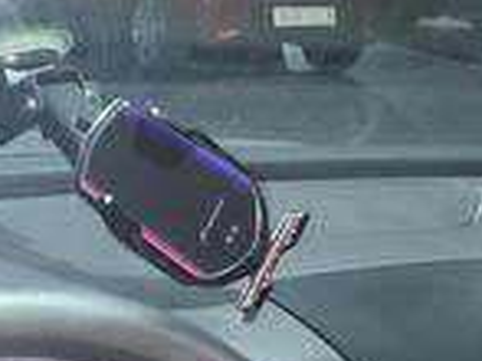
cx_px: 59
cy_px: 583
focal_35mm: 102
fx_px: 1419
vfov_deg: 13.4
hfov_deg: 19.0
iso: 640
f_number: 1.8
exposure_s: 1/8
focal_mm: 6.4
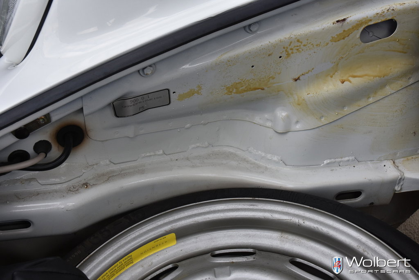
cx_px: 210
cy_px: 140
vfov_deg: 30.9
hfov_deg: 44.9
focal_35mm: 44
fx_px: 507
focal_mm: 29
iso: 640
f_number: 8
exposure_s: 1/500
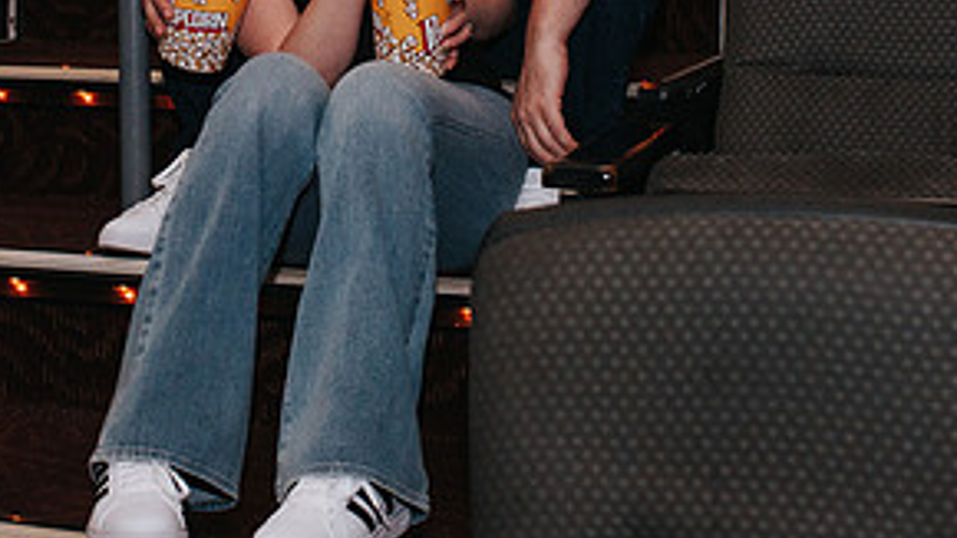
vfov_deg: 13.5
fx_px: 2207
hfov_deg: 24.3
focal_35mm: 87
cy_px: -125
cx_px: 266
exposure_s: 1/160
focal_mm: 35
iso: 1000
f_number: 3.2
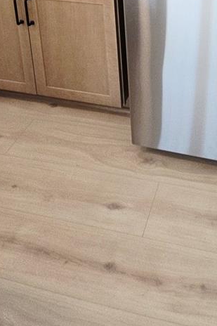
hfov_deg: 35.6
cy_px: -84
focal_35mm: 35
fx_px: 317
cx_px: 196
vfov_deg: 37.5
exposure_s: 1/60
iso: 64
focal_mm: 2.2
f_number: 2.2
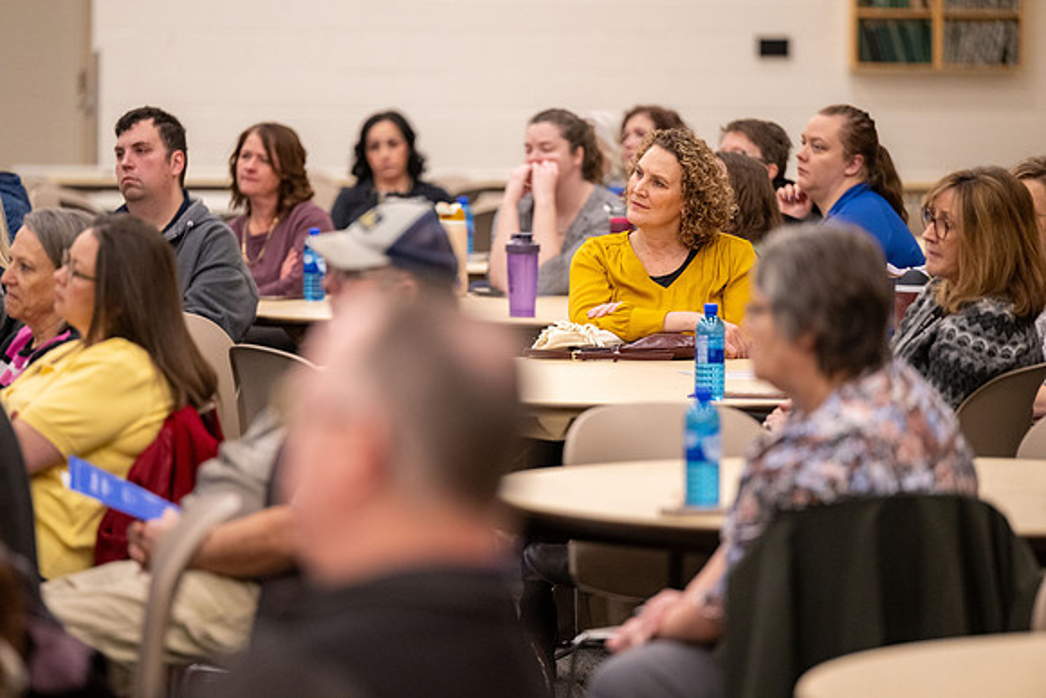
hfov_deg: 10.3
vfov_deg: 6.9
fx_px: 5812
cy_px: 349
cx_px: 523
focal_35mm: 200
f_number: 2.8
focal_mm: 200
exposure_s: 1/320
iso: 2500
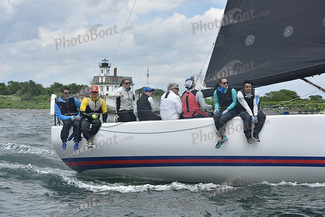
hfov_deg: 23.9
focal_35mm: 85
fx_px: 768
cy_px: 108
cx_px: 162
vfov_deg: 16.1
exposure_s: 1/1000
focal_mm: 85
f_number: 7.1
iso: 250
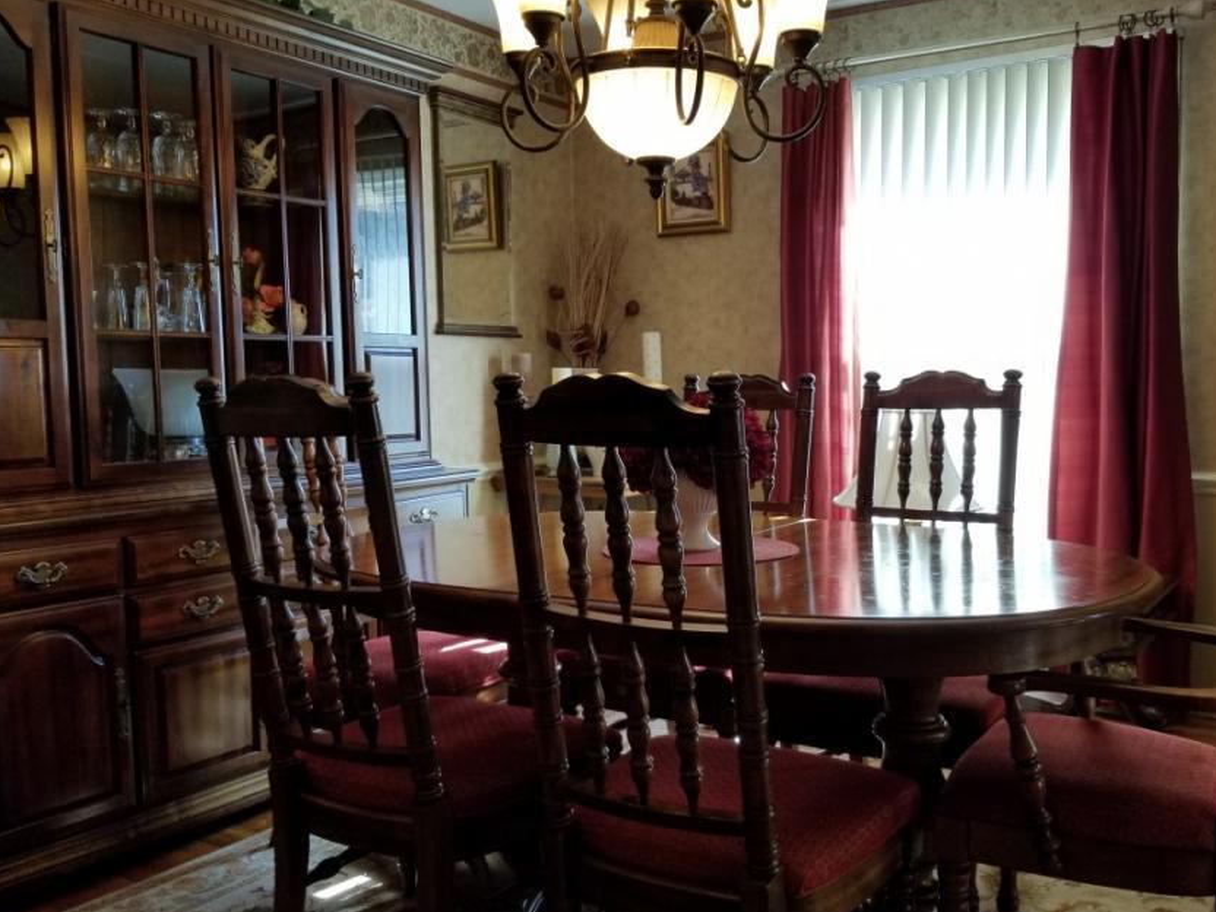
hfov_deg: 56.8
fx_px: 1124
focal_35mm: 32
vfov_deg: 44.1
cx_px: 652
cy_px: 478
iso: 100
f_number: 1.7
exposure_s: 1/120
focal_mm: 4.3
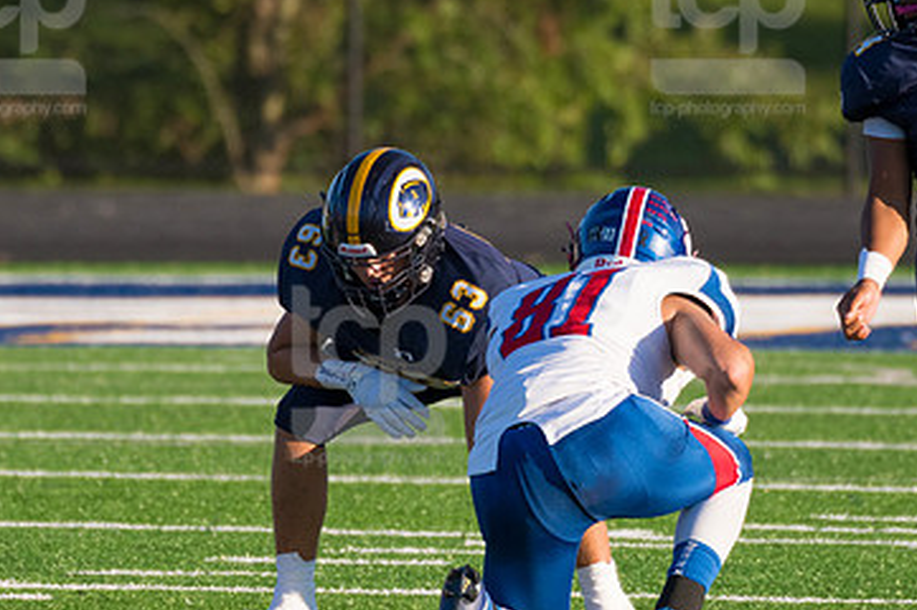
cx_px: 368
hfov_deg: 2.3
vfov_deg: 1.5
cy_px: 376
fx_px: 23336
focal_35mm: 917
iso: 500
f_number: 5.6
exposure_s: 1/2000
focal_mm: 380
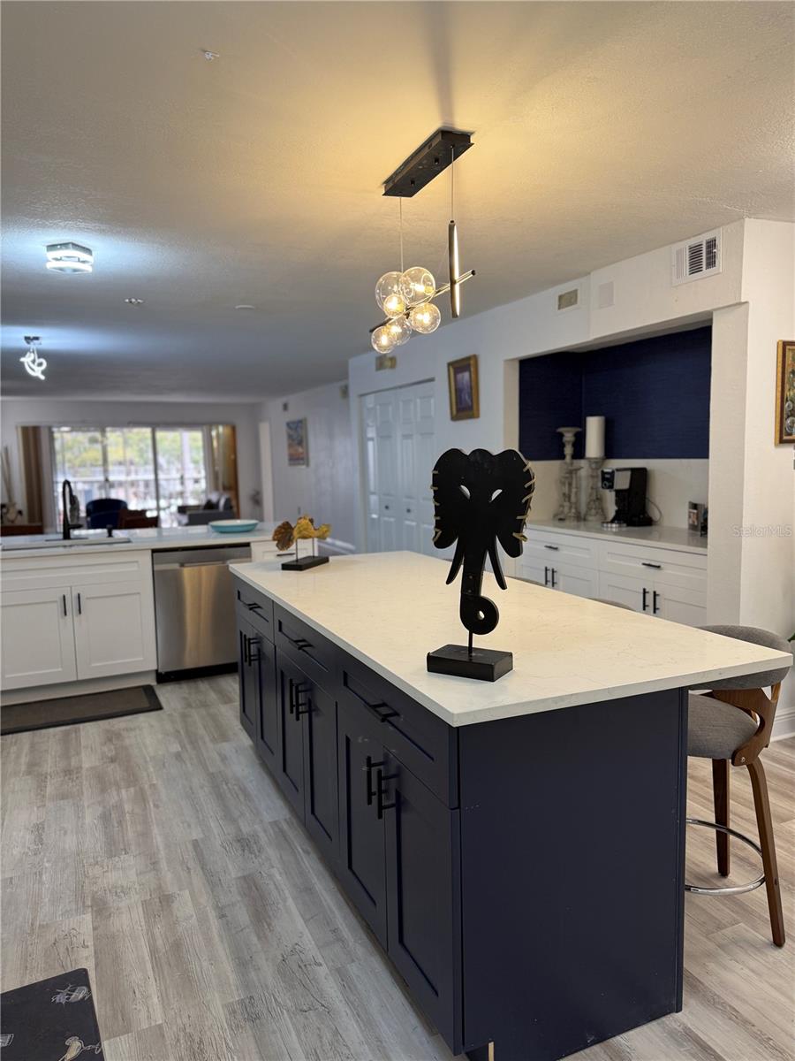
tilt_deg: -5.7
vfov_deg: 71.6
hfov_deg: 56.8
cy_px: 530
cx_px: 398
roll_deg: +1.1
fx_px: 735
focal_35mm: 24
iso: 125
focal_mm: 6.76
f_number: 1.78
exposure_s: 1/60
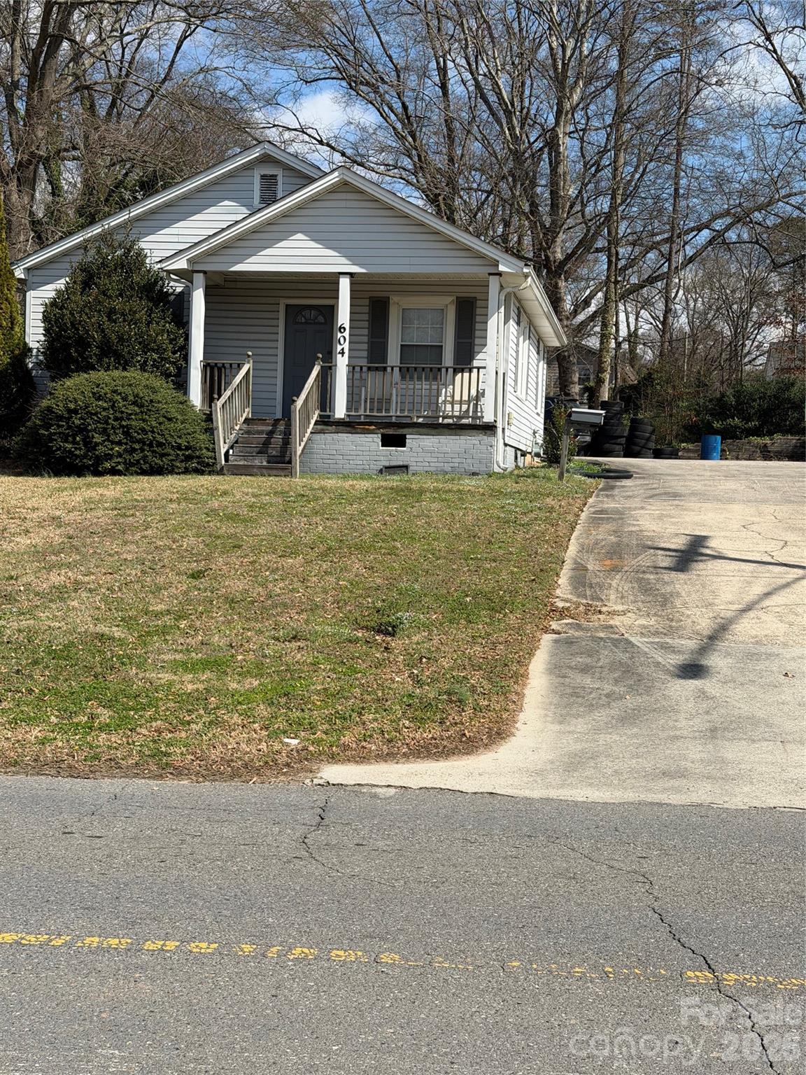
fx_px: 1490
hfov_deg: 30.3
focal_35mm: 48
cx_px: 403
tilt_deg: -1.3
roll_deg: -2.0
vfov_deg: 39.7
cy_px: 538
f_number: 1.78
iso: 64
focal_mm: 6.76
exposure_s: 1/4878
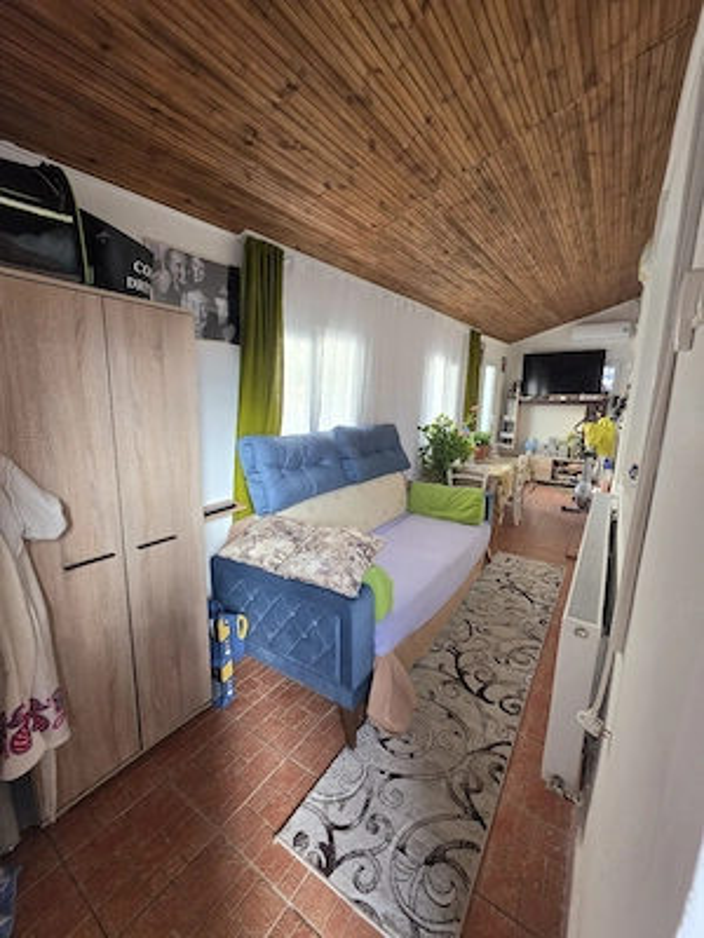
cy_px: 469
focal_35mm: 13
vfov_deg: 106.2
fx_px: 353
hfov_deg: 89.9
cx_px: 352
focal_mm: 2.2
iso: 200
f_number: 1.9
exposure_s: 1/50.3
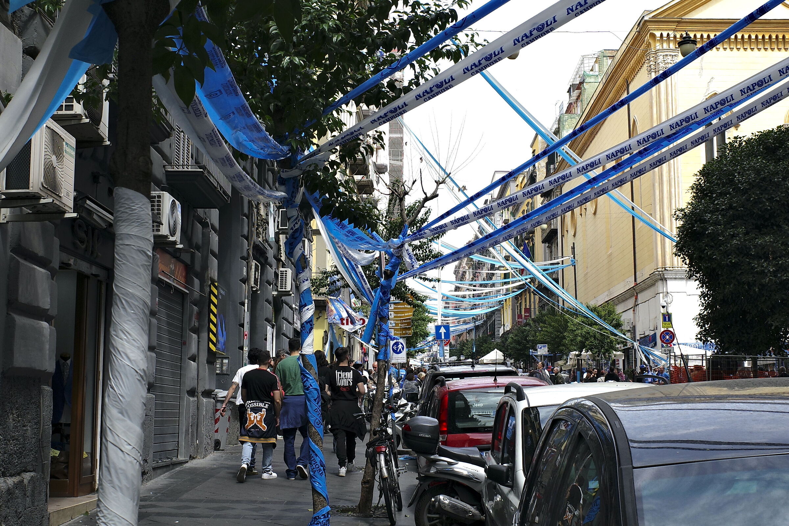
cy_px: 263
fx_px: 1096
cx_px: 394
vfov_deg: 27.0
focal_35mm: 50
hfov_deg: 39.6
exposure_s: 1/400
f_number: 5.6
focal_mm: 18.3
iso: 100
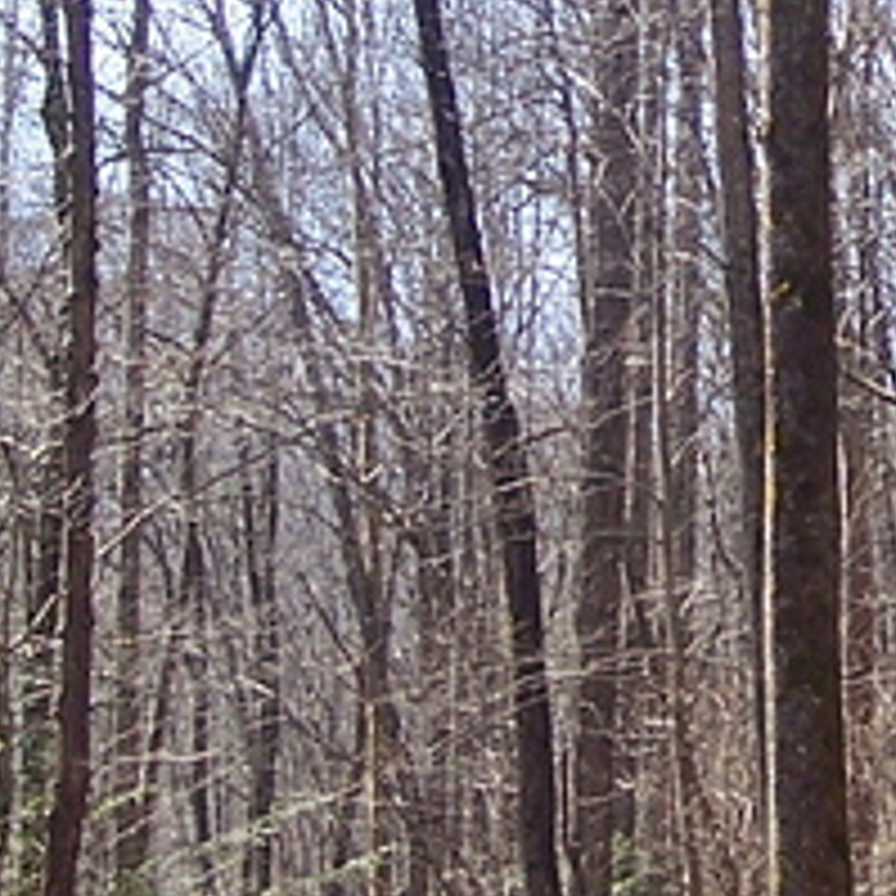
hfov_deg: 9.4
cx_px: 937
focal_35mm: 185
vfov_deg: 9.5
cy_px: 428
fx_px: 5418
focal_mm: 8
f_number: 3.4
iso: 100
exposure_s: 1/250
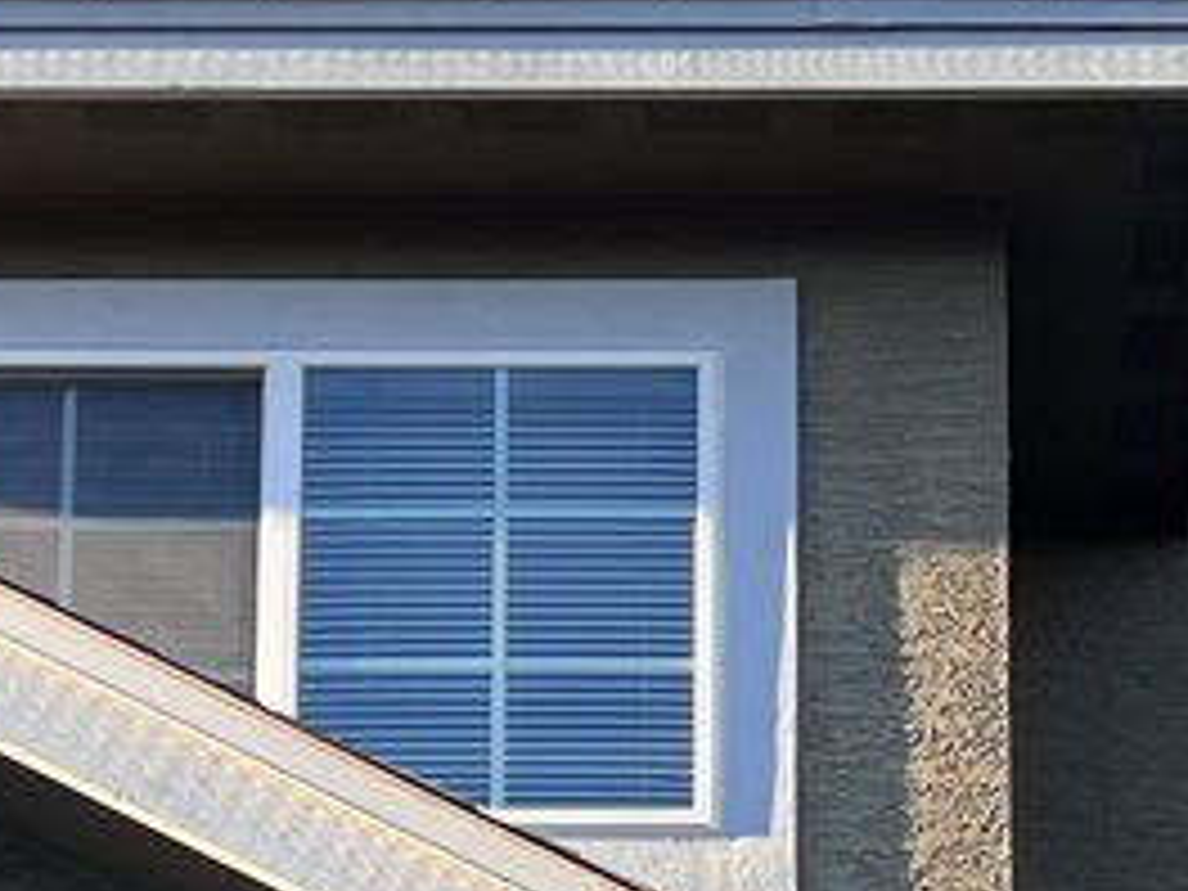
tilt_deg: +12.8
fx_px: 4873
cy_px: 1755
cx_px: 868
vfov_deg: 9.8
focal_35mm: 142
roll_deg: +0.0
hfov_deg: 13.9
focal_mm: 5.7
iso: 50
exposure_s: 1/646
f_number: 1.5
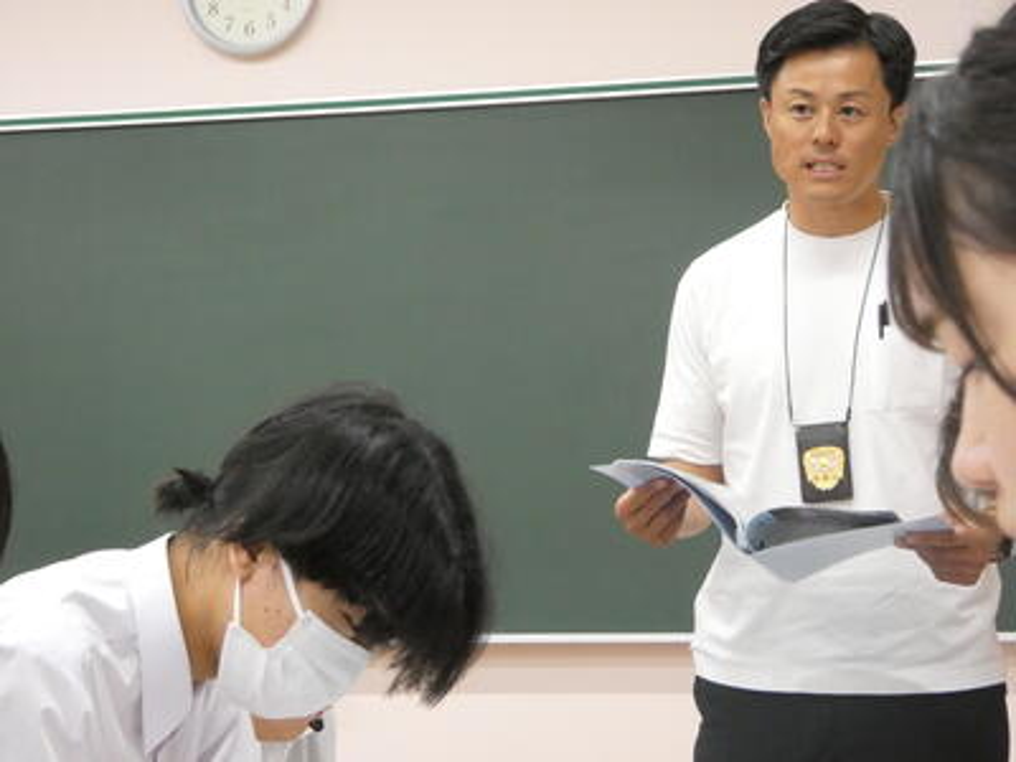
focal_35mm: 95
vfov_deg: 15.6
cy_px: 381
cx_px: 508
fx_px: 2788
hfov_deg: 20.7
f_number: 4.8
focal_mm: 17.1
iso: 1000
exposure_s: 1/80
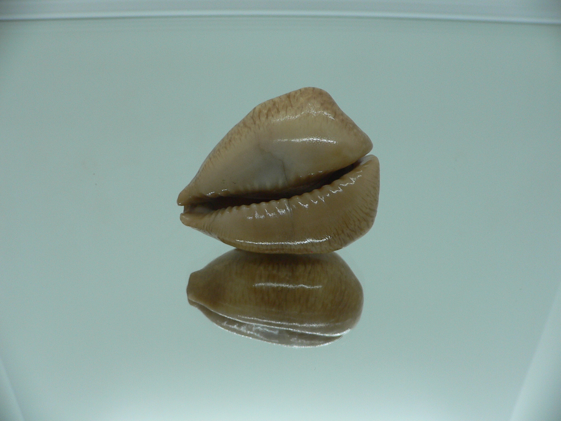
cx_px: 280
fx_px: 567
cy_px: 210
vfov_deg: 40.7
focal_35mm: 35
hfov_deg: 52.6
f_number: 2.8
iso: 100
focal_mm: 4.6
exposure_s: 1/60
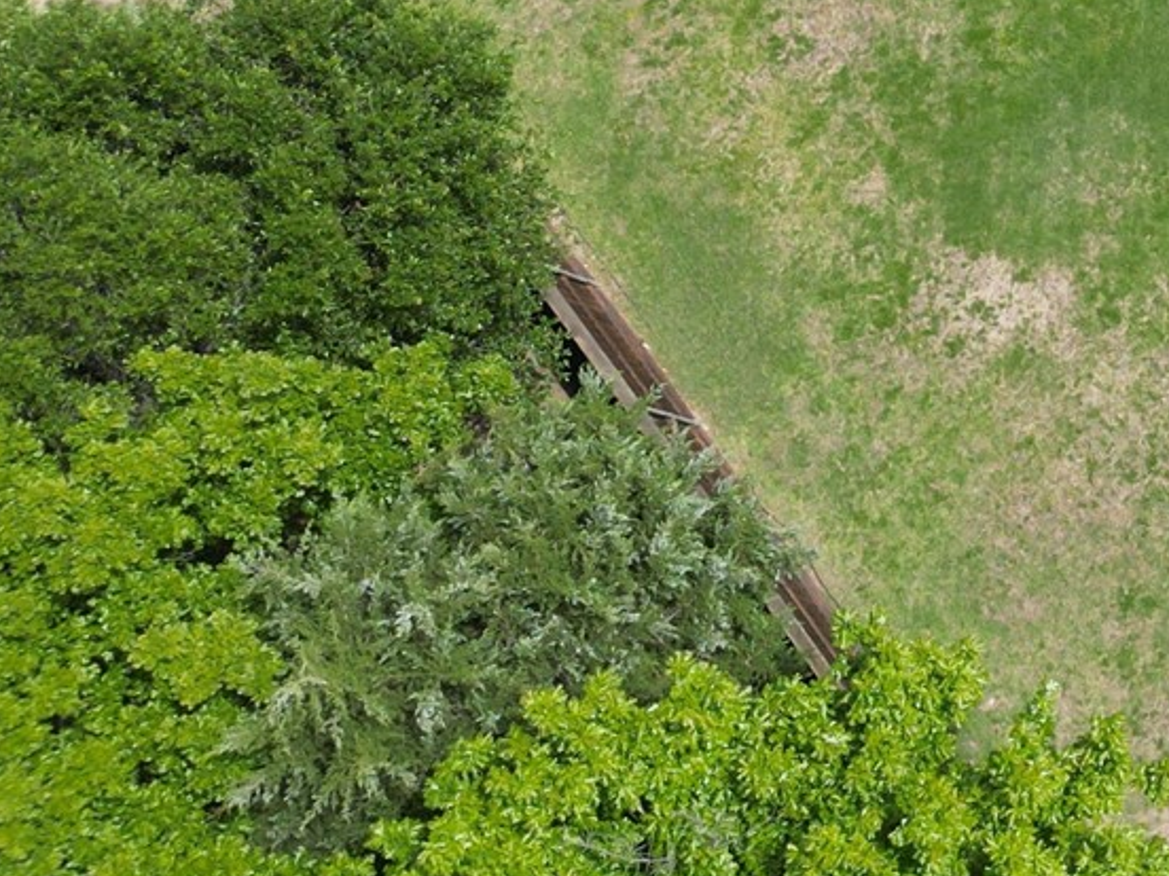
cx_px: 1982
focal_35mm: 89
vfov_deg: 15.8
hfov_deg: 18.3
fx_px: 3006
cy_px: -241
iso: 110
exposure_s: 1/1500
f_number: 1.7
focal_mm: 6.72
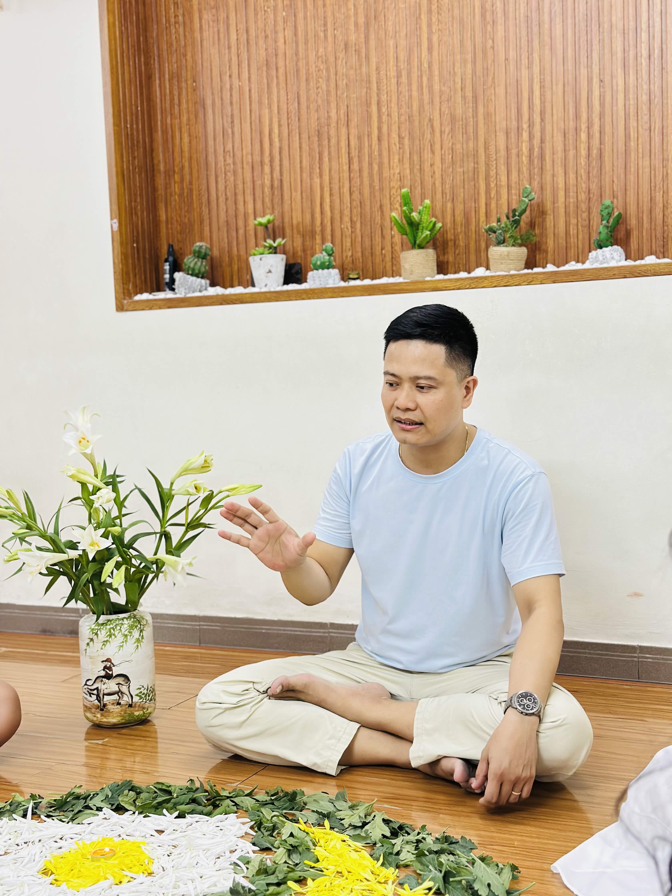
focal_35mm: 48
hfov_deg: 30.3
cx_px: 336
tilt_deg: -3.1
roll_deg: +0.8
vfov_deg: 39.7
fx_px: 1242
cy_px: 448
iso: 400
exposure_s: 1/50
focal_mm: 6.86
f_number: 1.78
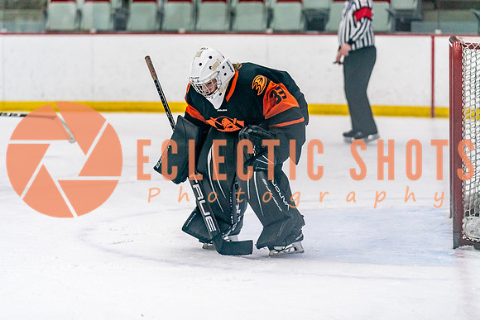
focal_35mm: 158
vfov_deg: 8.7
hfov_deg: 13.0
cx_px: 240
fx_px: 2113
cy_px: 142
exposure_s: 1/1250
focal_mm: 132
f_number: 2.8
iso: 3200
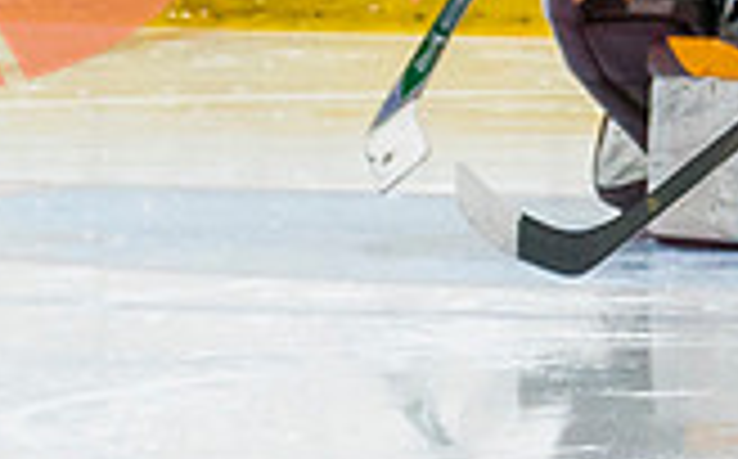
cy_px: 332
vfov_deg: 1.2
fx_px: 21893
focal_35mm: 1090
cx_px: 803
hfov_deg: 1.9
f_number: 2.8
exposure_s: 1/640
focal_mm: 105
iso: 640
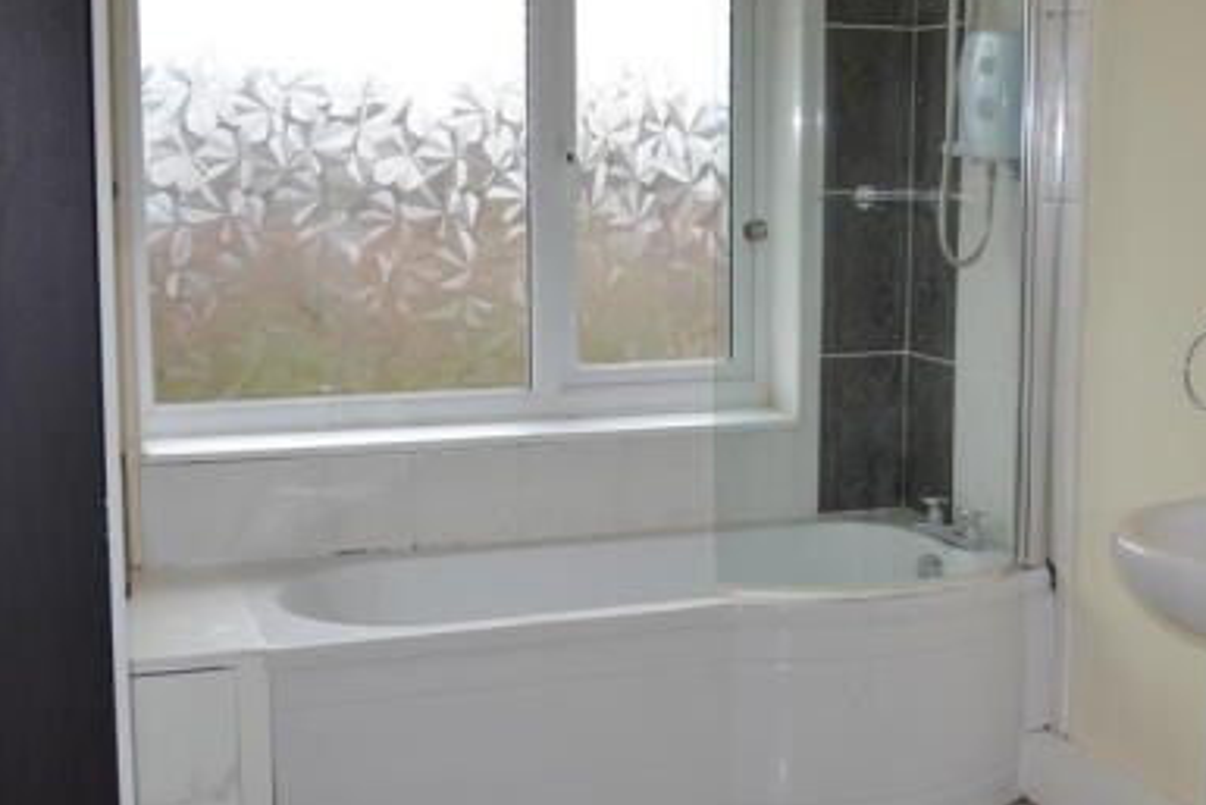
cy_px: 365
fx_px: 1709
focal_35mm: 51
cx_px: 816
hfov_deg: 38.4
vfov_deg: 26.5
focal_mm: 20
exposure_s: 1/125
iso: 140
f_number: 4
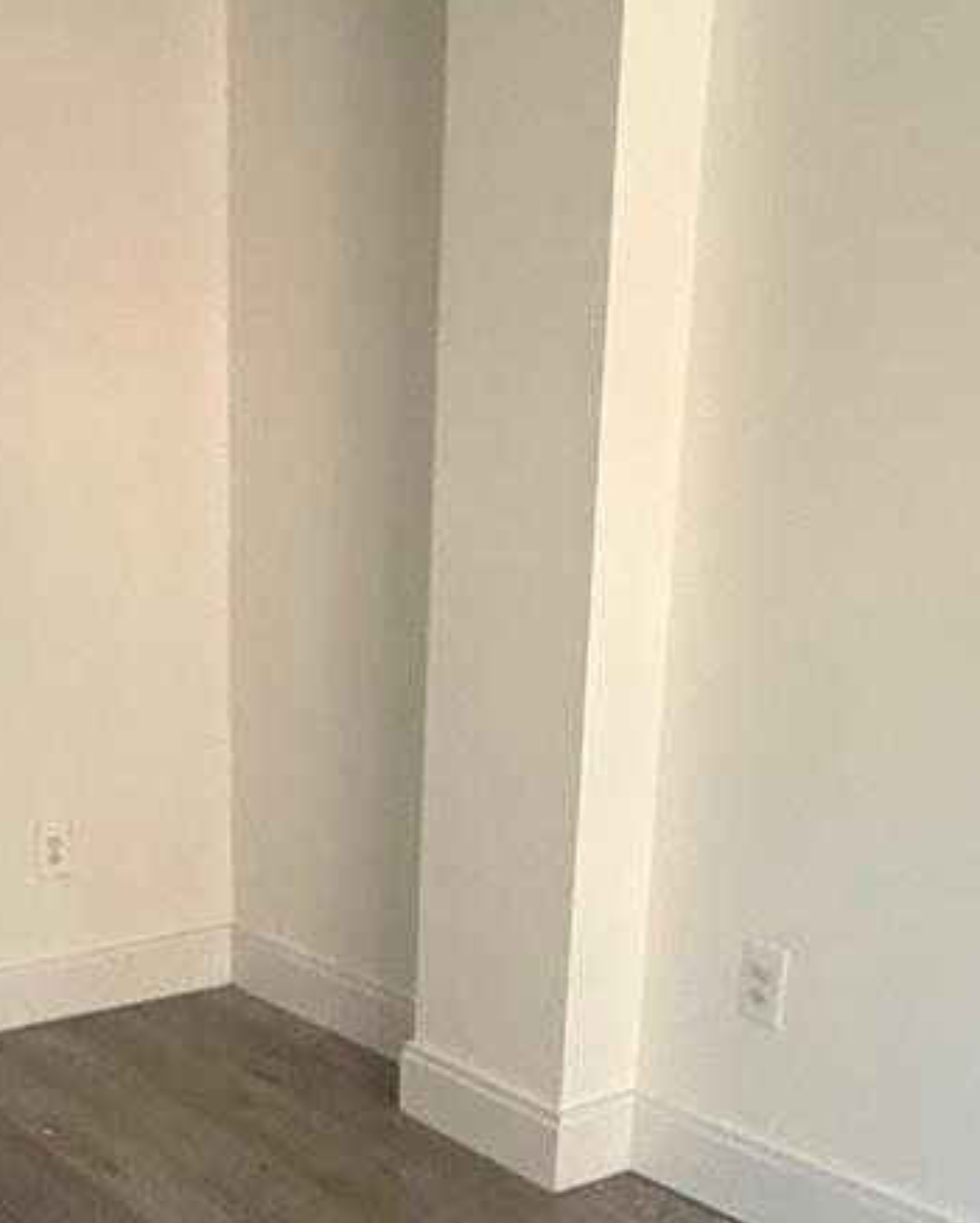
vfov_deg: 36.9
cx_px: -20
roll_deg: +3.8
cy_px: 1044
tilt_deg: -19.4
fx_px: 1739
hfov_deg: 29.2
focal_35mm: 48
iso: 320
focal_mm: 2.22
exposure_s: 1/99
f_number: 2.2
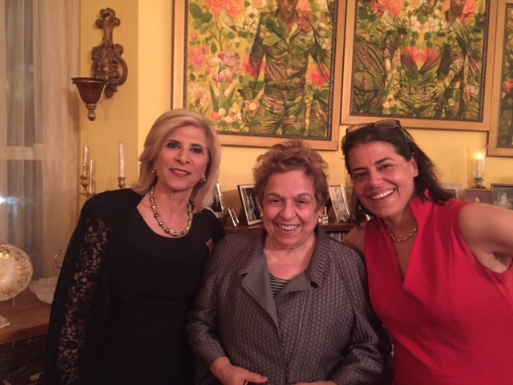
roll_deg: -1.3
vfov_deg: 48.2
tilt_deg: -5.6
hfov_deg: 61.7
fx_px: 430
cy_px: 192
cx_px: 256
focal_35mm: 29
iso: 500
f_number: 2.2
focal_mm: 4.15
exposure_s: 1/15
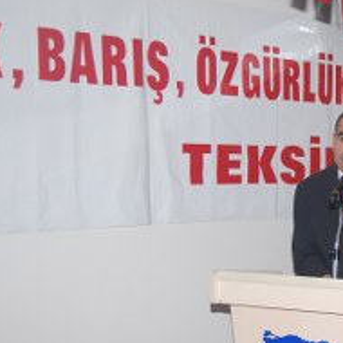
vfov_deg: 21.1
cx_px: 372
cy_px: 190
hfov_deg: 20.2
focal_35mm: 82
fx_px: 919
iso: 200
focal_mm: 29
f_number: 4.2
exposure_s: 1/60
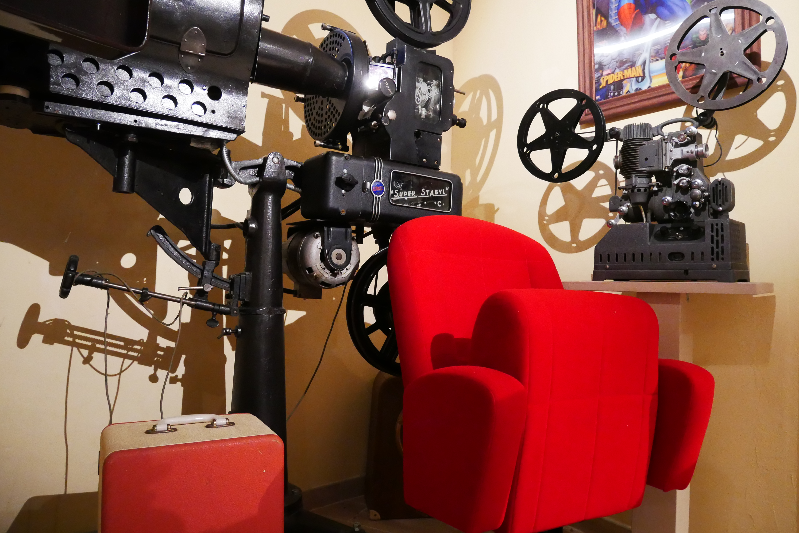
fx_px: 555
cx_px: 399
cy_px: 259
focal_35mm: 25
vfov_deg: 51.3
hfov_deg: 71.5
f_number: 3.5
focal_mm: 12
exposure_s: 1/40
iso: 3200
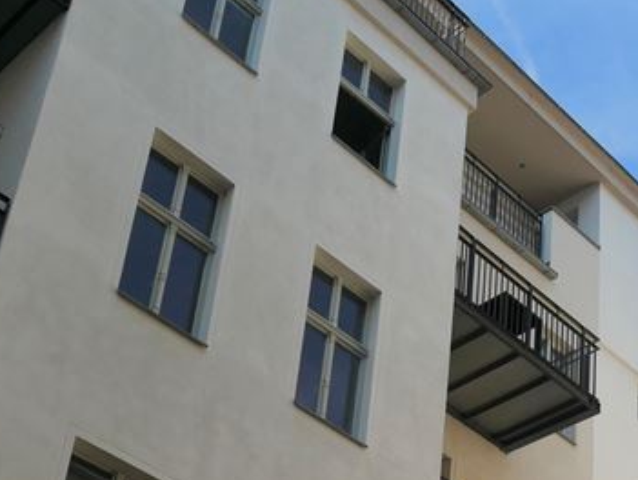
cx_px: 438
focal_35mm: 70
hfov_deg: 27.5
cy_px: 594
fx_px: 1291
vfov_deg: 19.7
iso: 200
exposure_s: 1/500
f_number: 8
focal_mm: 12
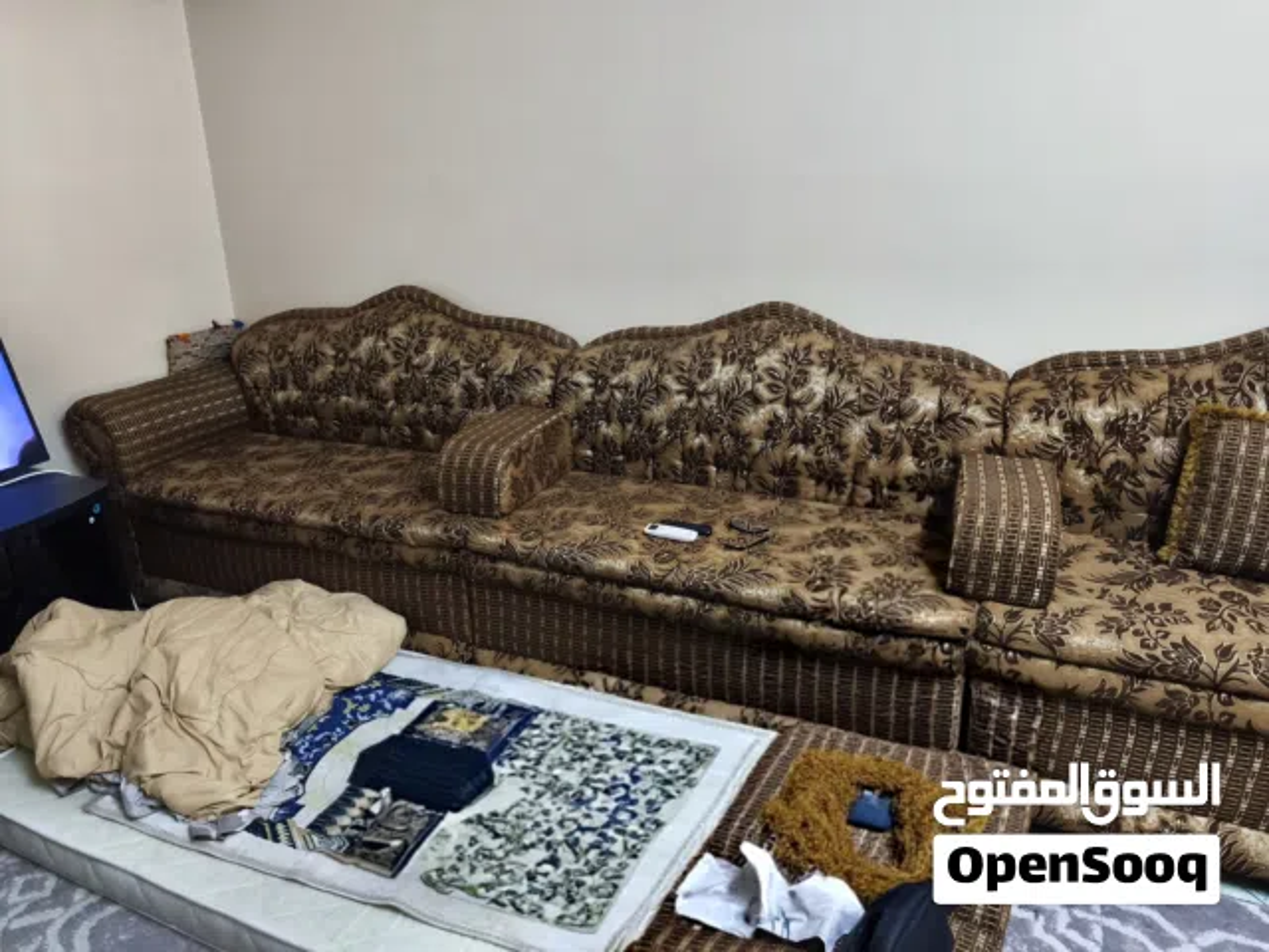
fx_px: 843
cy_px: 476
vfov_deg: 58.9
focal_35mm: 23
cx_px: 634
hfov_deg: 73.9
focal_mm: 6.18
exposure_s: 1/33.3
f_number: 1.65
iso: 1600
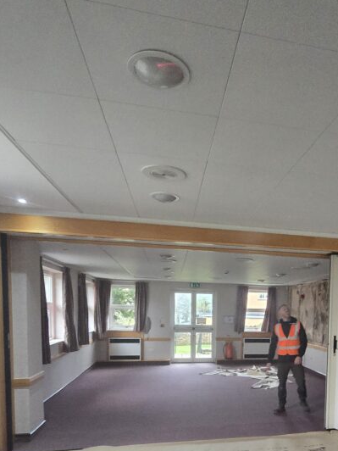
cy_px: 335
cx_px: 256
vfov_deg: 65.4
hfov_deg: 52.3
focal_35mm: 25
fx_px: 325
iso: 400
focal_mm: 2.2
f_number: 2.2
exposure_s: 1/50
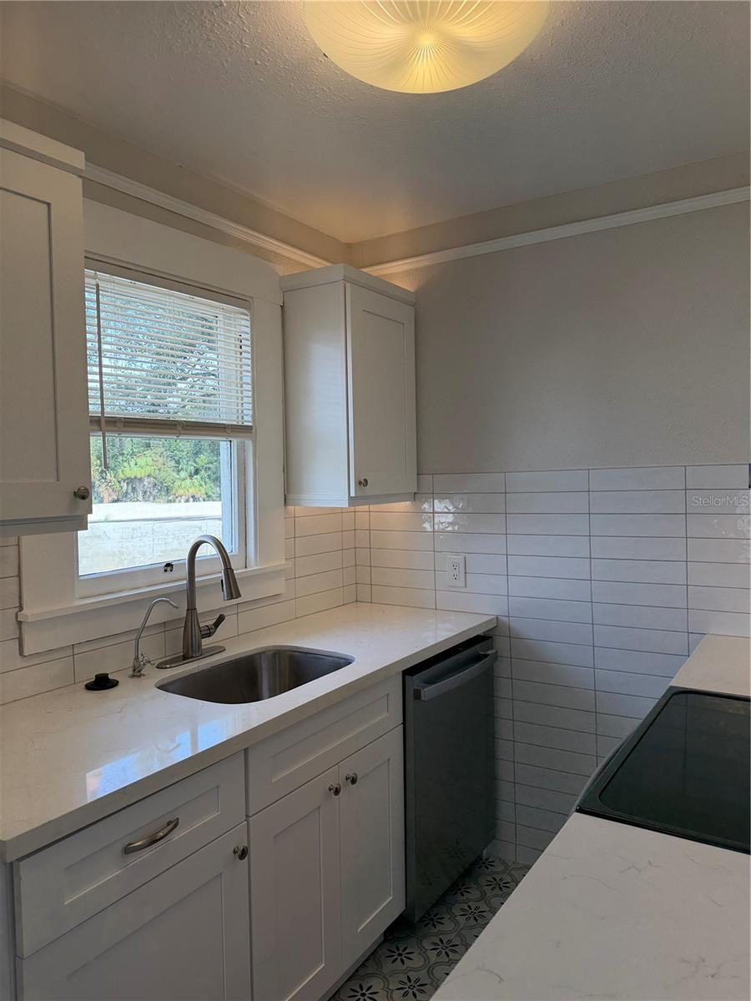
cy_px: 500
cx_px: 376
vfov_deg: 71.6
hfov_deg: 56.8
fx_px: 694
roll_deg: +2.0
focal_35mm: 24
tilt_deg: -1.0
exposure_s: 1/374
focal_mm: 6.76
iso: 100
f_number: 1.78
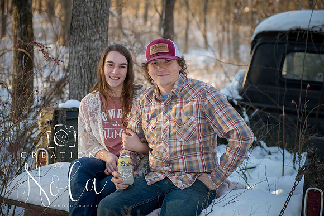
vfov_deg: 17.1
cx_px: 162
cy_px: 108
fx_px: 720
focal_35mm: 80
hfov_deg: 25.4
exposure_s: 1/400
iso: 400
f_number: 4
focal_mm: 80
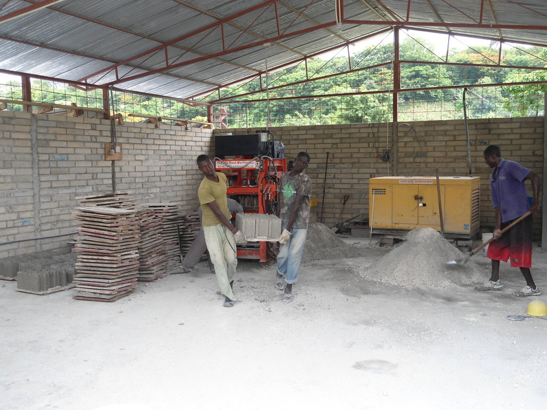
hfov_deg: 50.1
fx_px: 585
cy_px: 205
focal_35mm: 37
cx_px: 274
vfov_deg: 38.7
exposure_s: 1/80
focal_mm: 6.7
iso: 80
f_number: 3.2
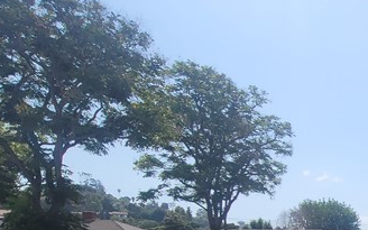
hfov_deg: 36.5
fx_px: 431
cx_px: 434
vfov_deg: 25.3
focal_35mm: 43
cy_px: 307
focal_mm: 2.2
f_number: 2.2
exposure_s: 1/2797
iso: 64
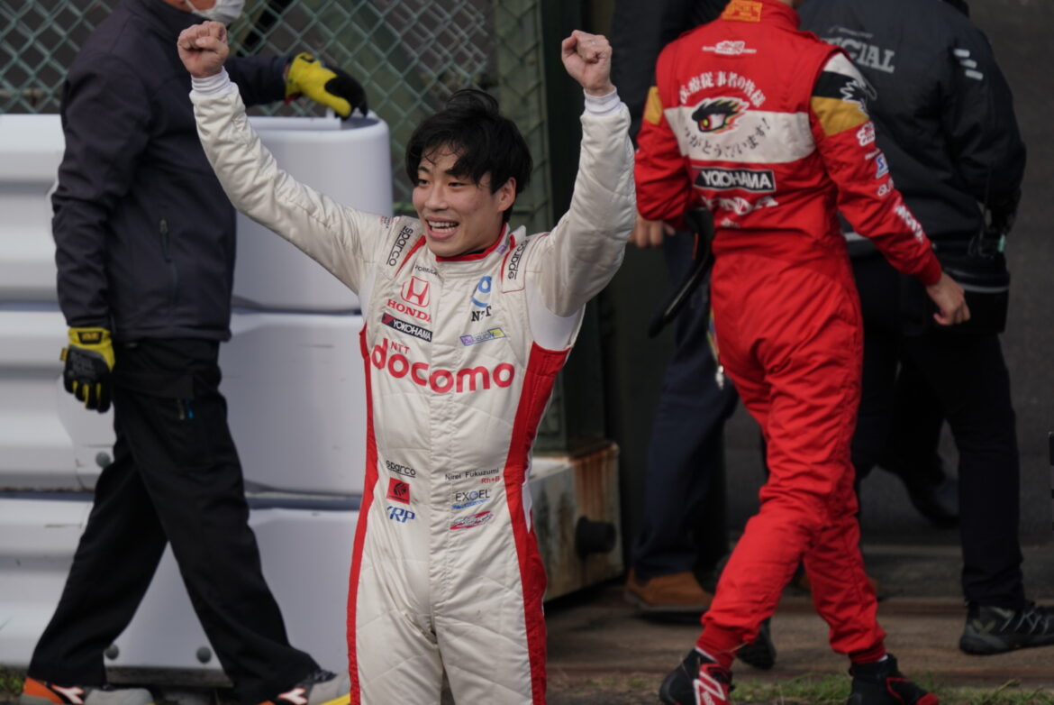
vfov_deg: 1.6
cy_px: 352
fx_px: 24611
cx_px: 527
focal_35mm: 840
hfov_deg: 2.5
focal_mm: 840
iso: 250
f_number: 9
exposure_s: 1/400
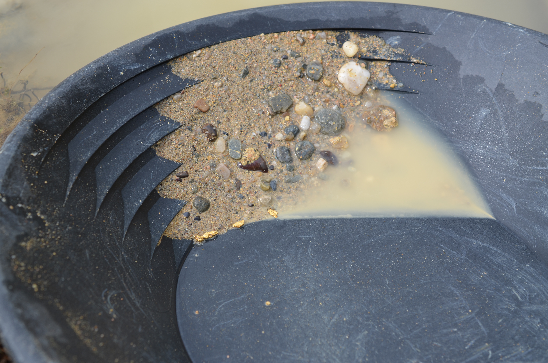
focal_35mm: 60
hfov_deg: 33.5
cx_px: 274
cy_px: 182
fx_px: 911
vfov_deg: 22.5
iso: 100
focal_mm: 40
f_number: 7.1
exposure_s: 1/200
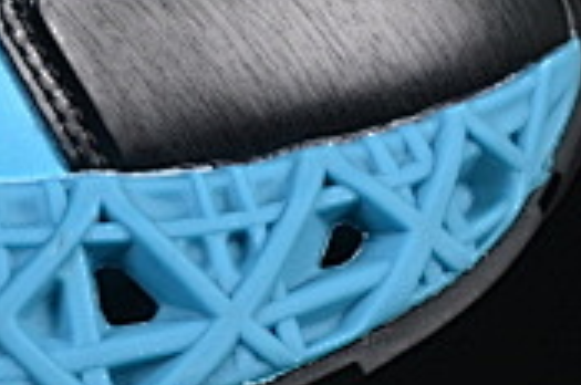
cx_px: -654
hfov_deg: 4.4
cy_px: -229
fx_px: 7475
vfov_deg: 2.9
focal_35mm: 464
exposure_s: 1/60
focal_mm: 50
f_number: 6.3
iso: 160
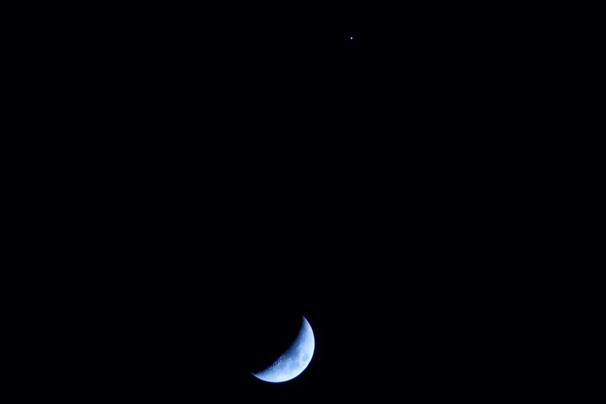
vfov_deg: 2.6
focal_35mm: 525
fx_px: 8841
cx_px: 303
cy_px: 202
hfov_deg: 3.9
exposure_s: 1/125
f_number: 11
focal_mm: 250
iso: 1250
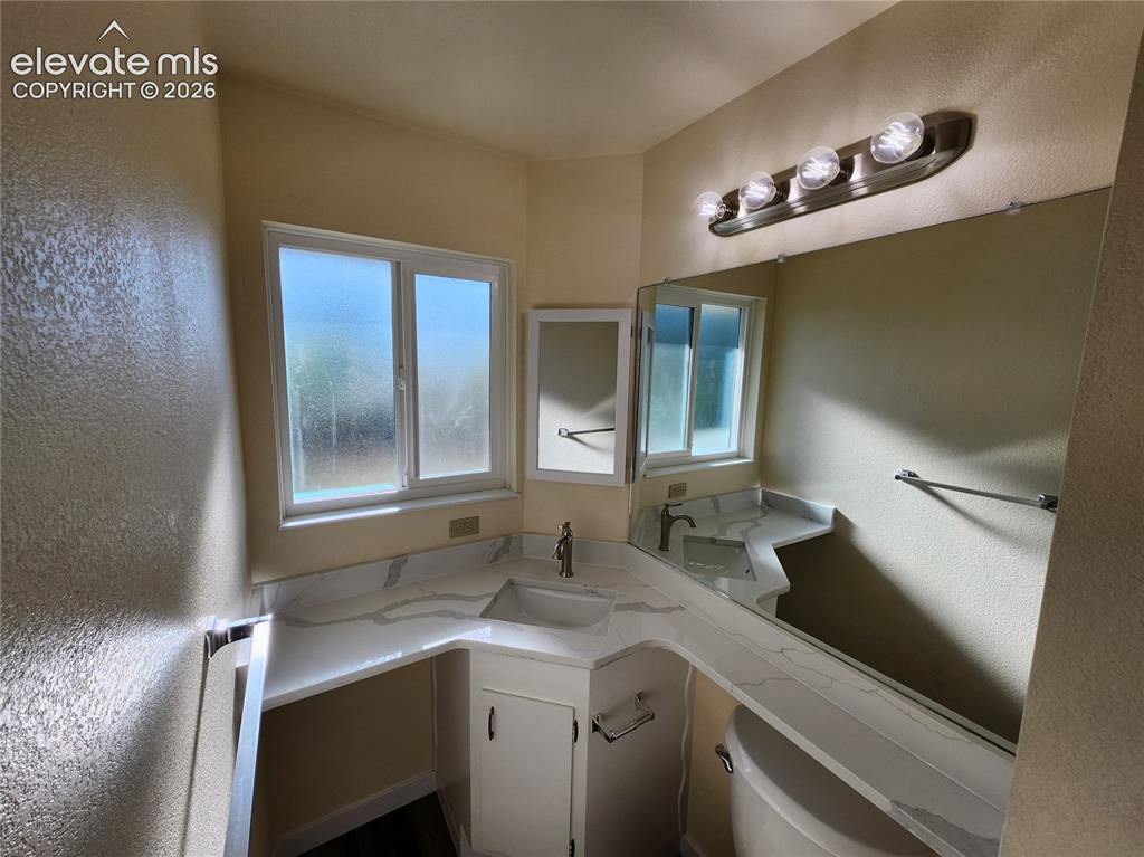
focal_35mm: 13
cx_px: 572
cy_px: 428
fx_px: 429
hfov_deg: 106.2
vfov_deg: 89.9
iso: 32
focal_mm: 1.74
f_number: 2.2
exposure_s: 1/230
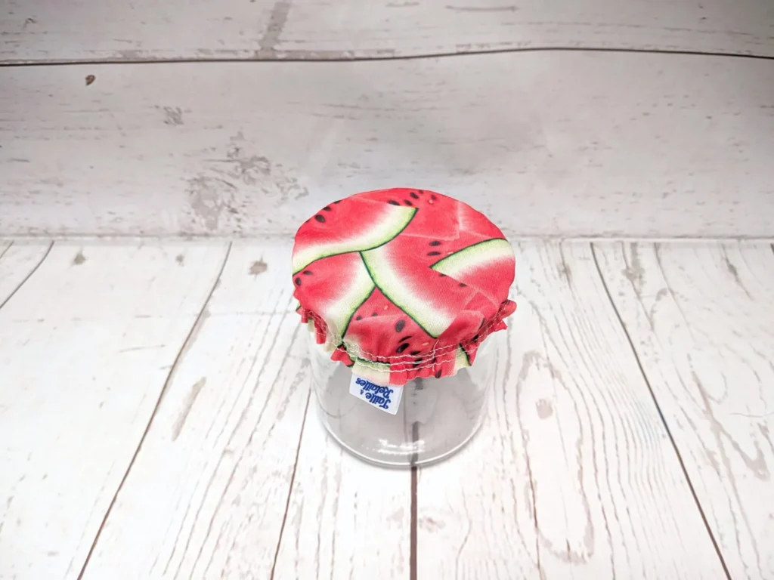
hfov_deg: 71.6
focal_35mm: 24
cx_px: 387
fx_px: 537
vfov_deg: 56.8
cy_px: 290
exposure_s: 1/120
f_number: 1.7
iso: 195
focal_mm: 4.53
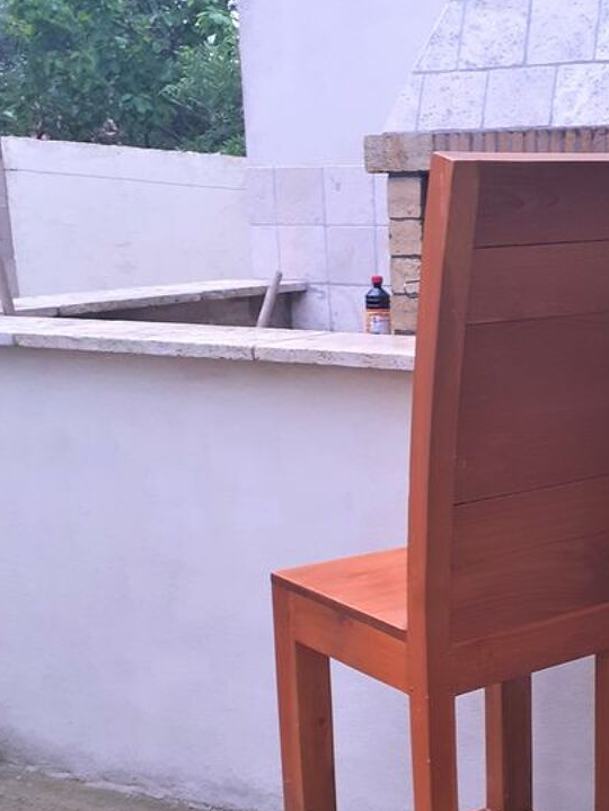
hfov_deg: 28.4
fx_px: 1173
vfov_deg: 37.7
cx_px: 498
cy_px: 558
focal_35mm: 50
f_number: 1.9
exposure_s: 1/100
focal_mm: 3.6
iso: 50
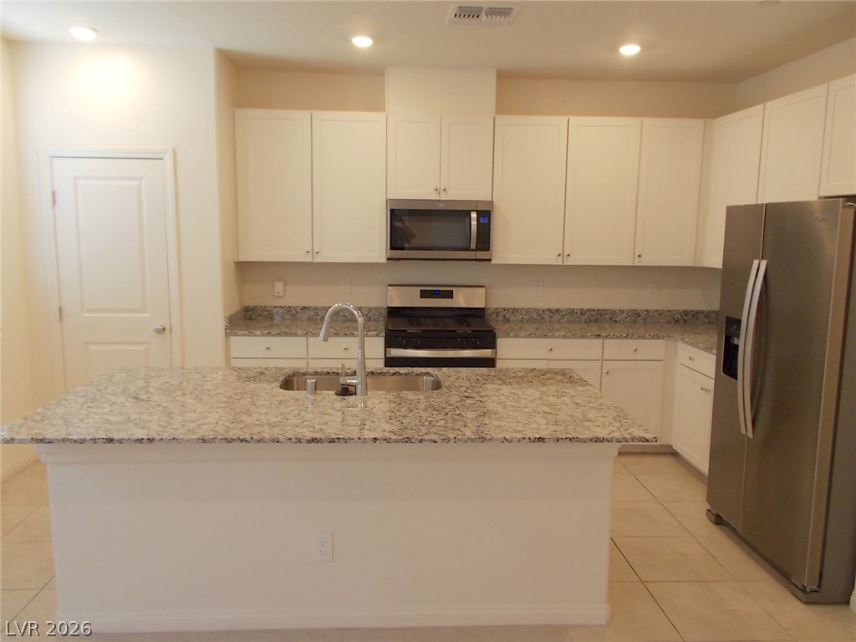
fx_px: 643
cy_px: 321
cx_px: 428
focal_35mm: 26
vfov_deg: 53.1
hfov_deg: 67.3
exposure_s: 1/25
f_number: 3.2
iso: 160
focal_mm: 4.6
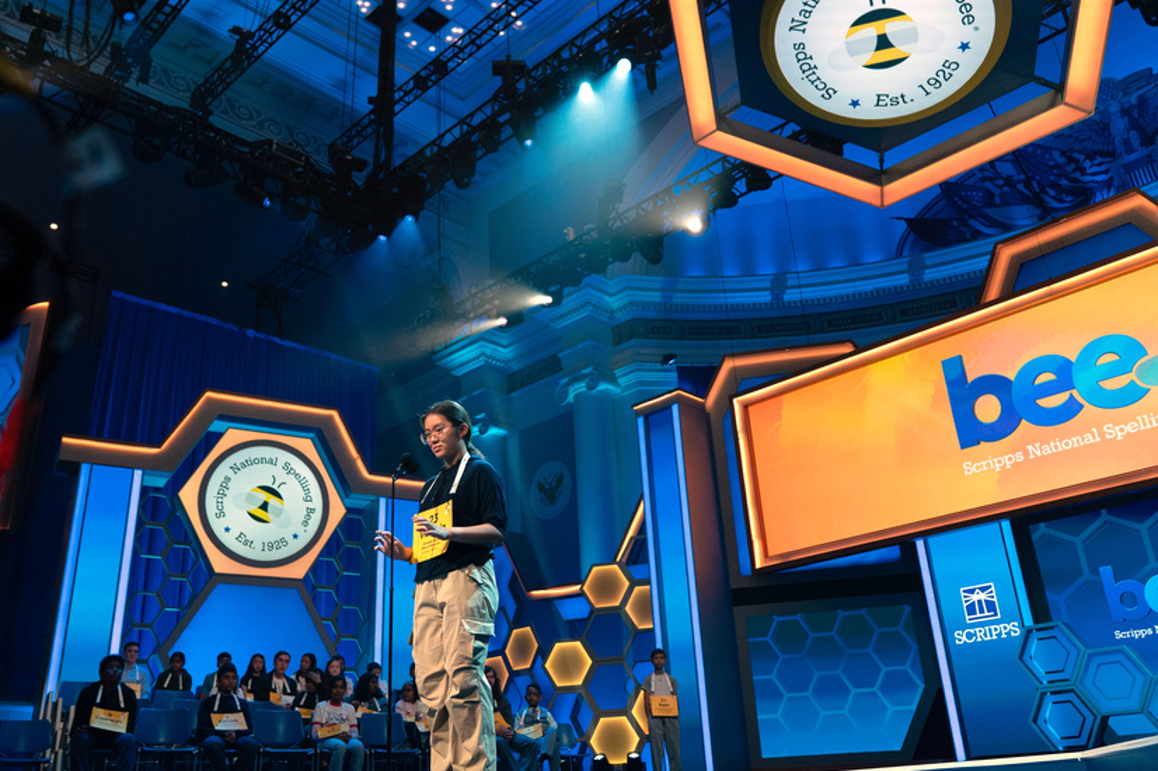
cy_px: 336
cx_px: 536
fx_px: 997
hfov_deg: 60.2
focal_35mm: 31
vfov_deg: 42.2
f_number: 3.2
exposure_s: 1/400
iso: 2000
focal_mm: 25
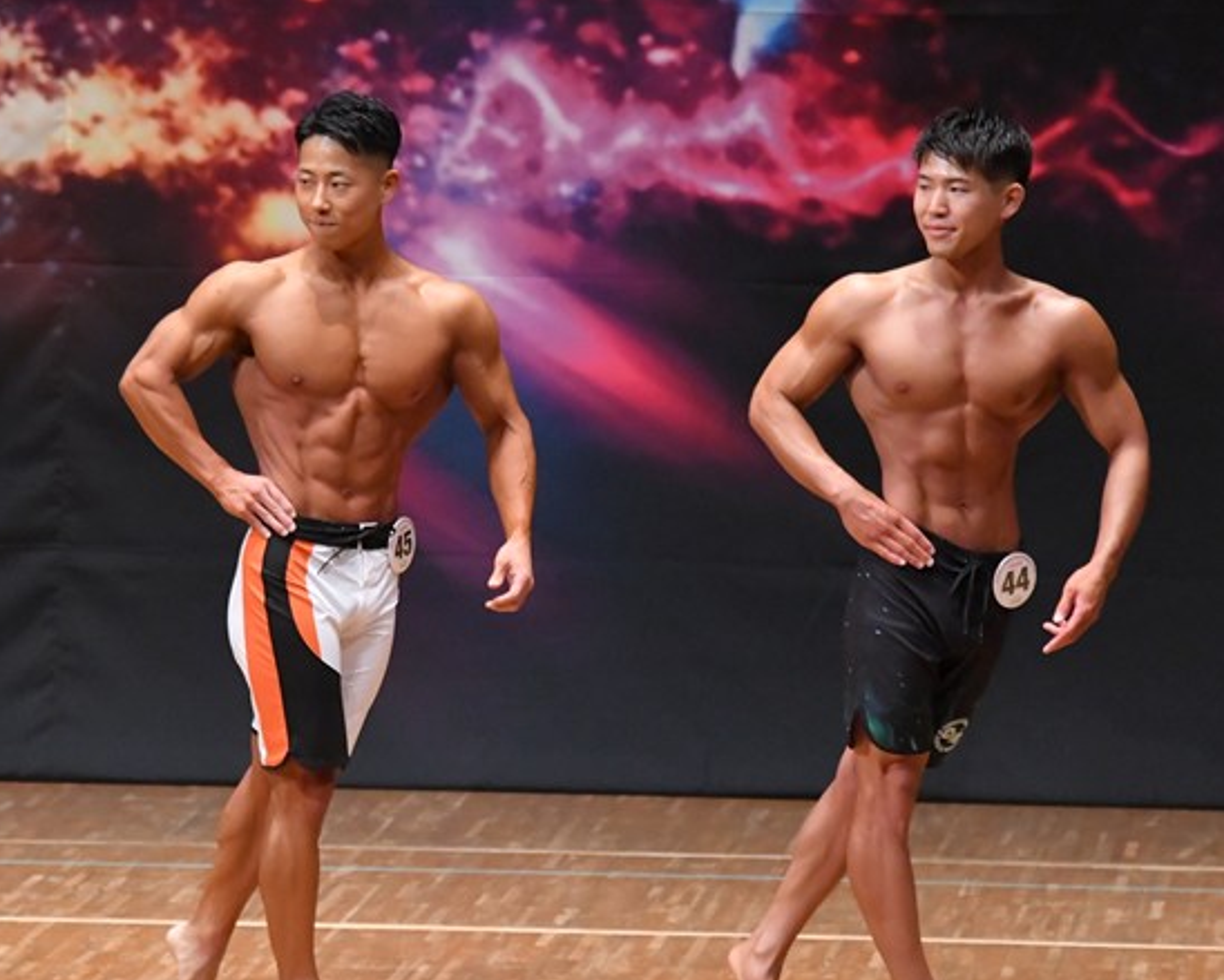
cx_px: 437
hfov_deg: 5.4
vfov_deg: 4.3
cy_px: 531
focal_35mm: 358
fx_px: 12976
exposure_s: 1/400
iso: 8000
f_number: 5.6
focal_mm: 180
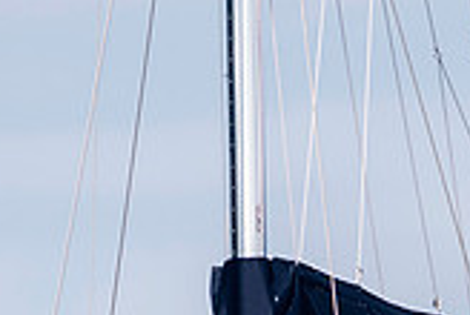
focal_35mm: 1588
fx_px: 20770
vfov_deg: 0.9
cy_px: 551
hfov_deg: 1.3
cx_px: 281
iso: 200
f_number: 5
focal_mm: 300
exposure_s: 1/2500
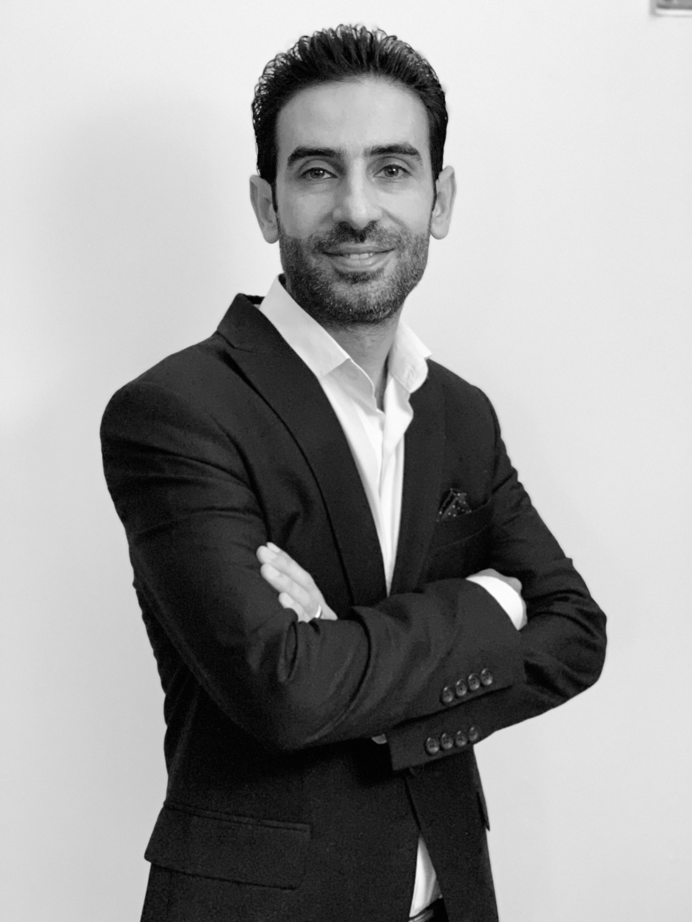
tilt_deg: -4.9
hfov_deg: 28.0
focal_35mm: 52
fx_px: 1386
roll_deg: -1.3
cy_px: 461
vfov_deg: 36.8
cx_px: 346
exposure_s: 1/40
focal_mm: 6
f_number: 2.4
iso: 500
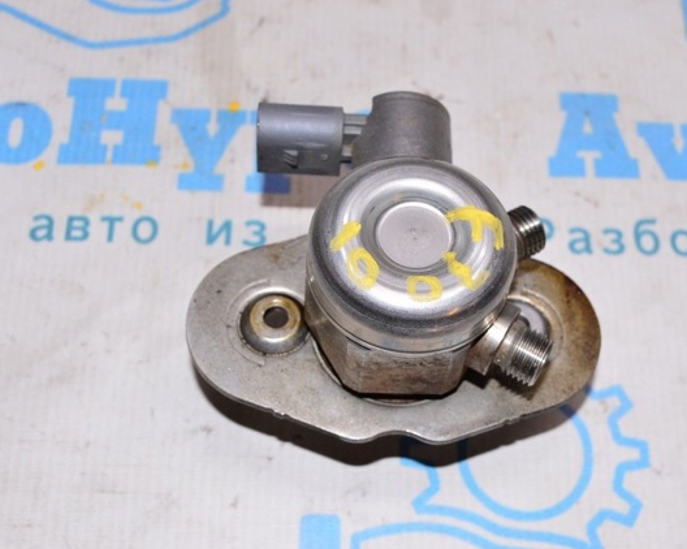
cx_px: 398
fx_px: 1179
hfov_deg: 32.4
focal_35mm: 58
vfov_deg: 26.2
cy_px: 274
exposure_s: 1/200
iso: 1600
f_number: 8
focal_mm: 34
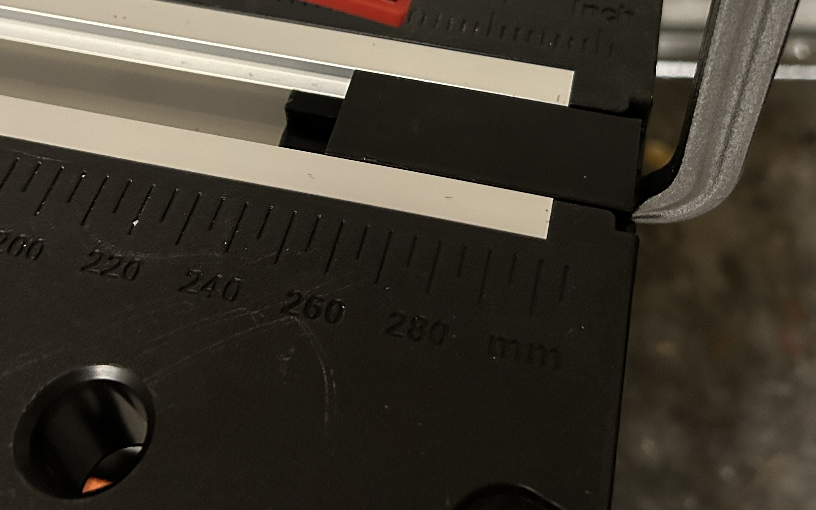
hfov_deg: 45.2
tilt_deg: -49.0
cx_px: 457
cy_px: 27
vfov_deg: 27.8
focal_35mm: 44
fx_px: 978
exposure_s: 1/30
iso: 640
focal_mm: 5.7
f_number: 1.5
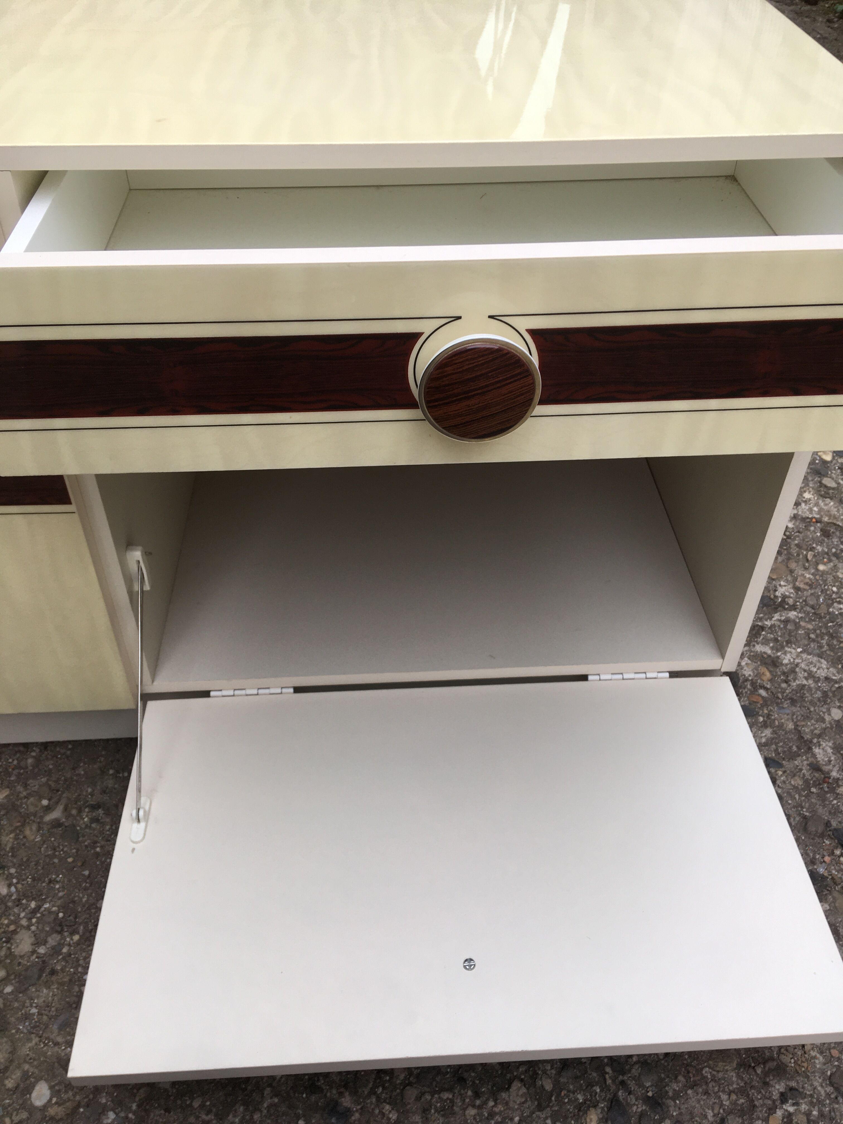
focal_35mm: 29
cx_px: 422
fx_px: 942
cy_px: 562
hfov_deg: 48.2
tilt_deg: -42.8
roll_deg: -5.5
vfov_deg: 61.7
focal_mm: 4.15
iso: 32
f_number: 2.2
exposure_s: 1/60
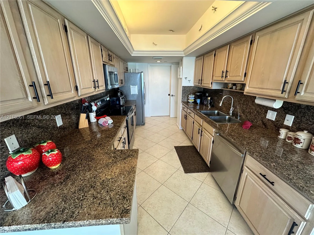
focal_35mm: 14
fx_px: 127
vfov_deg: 85.7
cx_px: 157
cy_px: 118
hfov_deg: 102.1
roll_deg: +0.2
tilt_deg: -16.8
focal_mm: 2.22
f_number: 2.2
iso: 200
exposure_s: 1/120
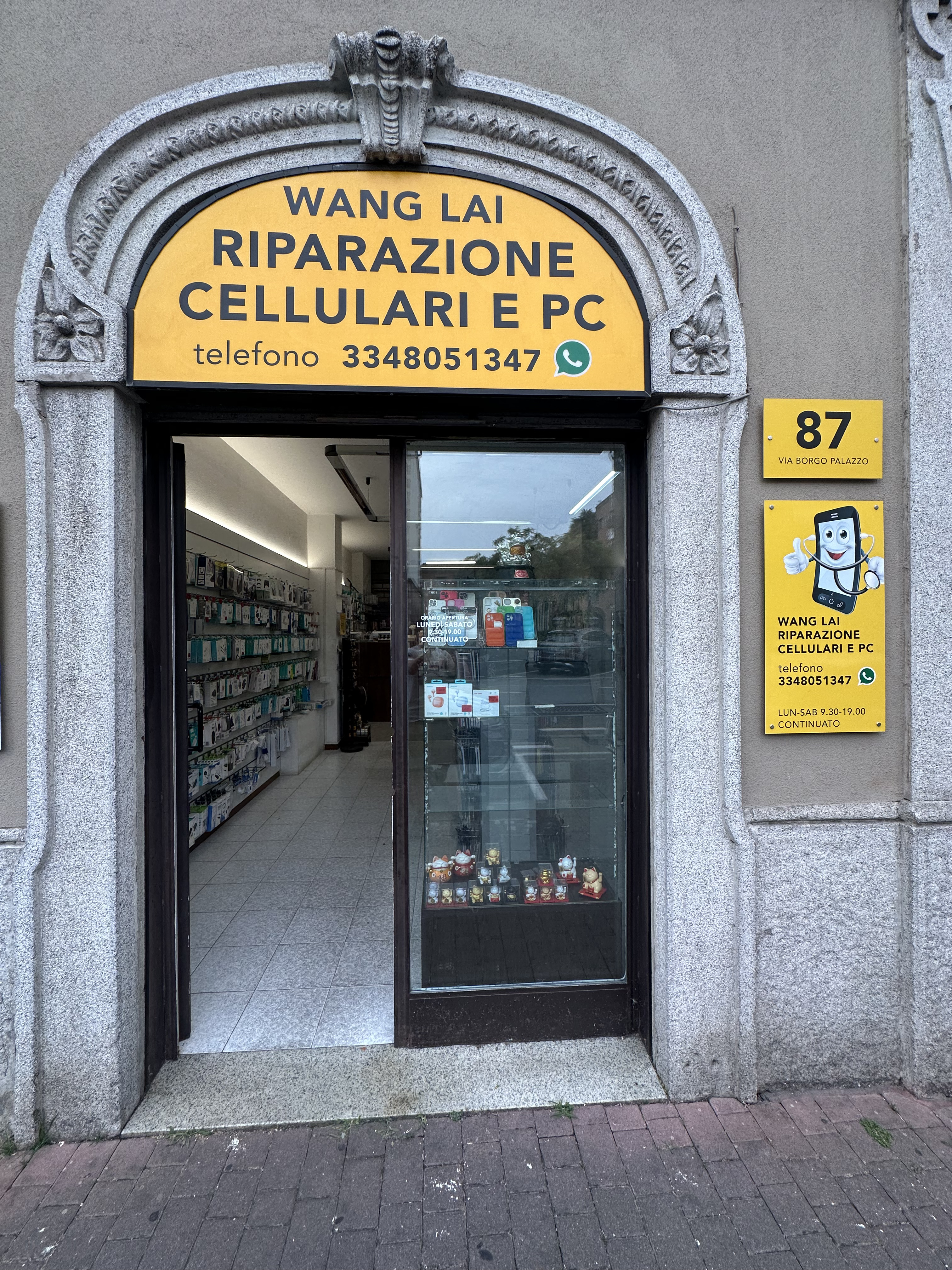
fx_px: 513
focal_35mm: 14
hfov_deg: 85.7
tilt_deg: +0.3
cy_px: 635
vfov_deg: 102.1
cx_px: 476
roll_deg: +0.4
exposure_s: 1/100
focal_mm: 2.22
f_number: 2.2
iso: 64
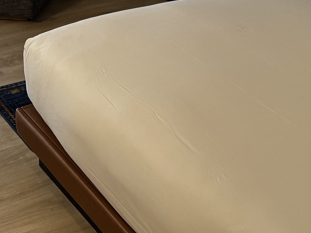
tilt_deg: -17.1
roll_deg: +0.2
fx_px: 710
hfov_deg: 24.7
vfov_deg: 17.7
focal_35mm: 79
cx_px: 124
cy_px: -49
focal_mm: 6.76
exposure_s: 1/60
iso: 250
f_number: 1.78
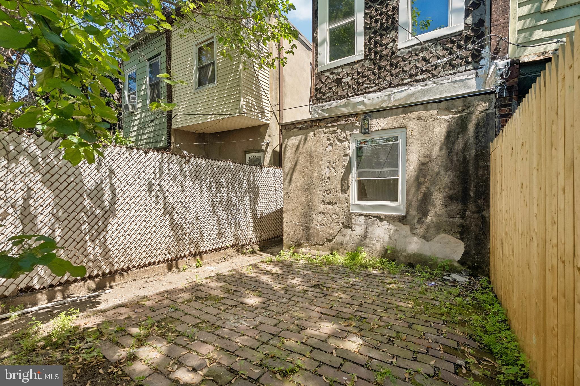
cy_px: 193
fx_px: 258
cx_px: 290
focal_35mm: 16
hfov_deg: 96.7
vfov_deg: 73.7
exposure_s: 1/200
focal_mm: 16
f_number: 8
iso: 100
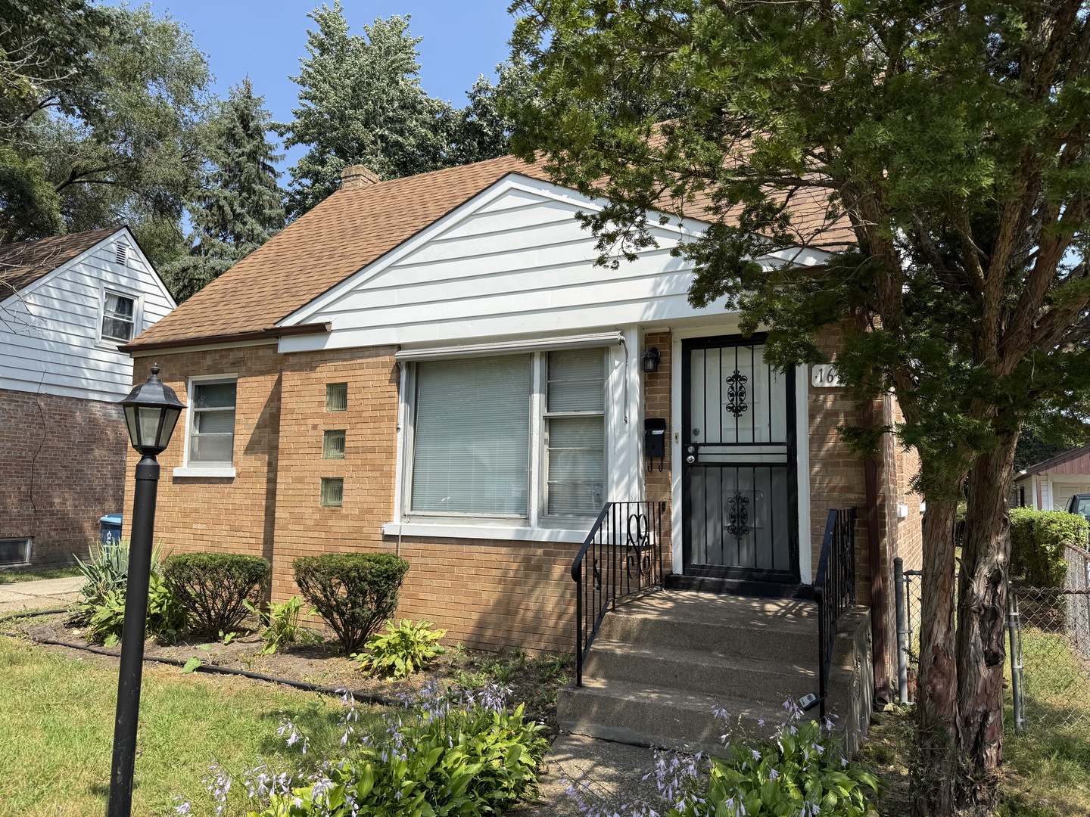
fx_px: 756
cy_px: 408
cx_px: 545
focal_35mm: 24
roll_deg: -2.1
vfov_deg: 56.8
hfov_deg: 71.6
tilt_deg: +6.8
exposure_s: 1/2801
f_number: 1.78
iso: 80
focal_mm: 6.76
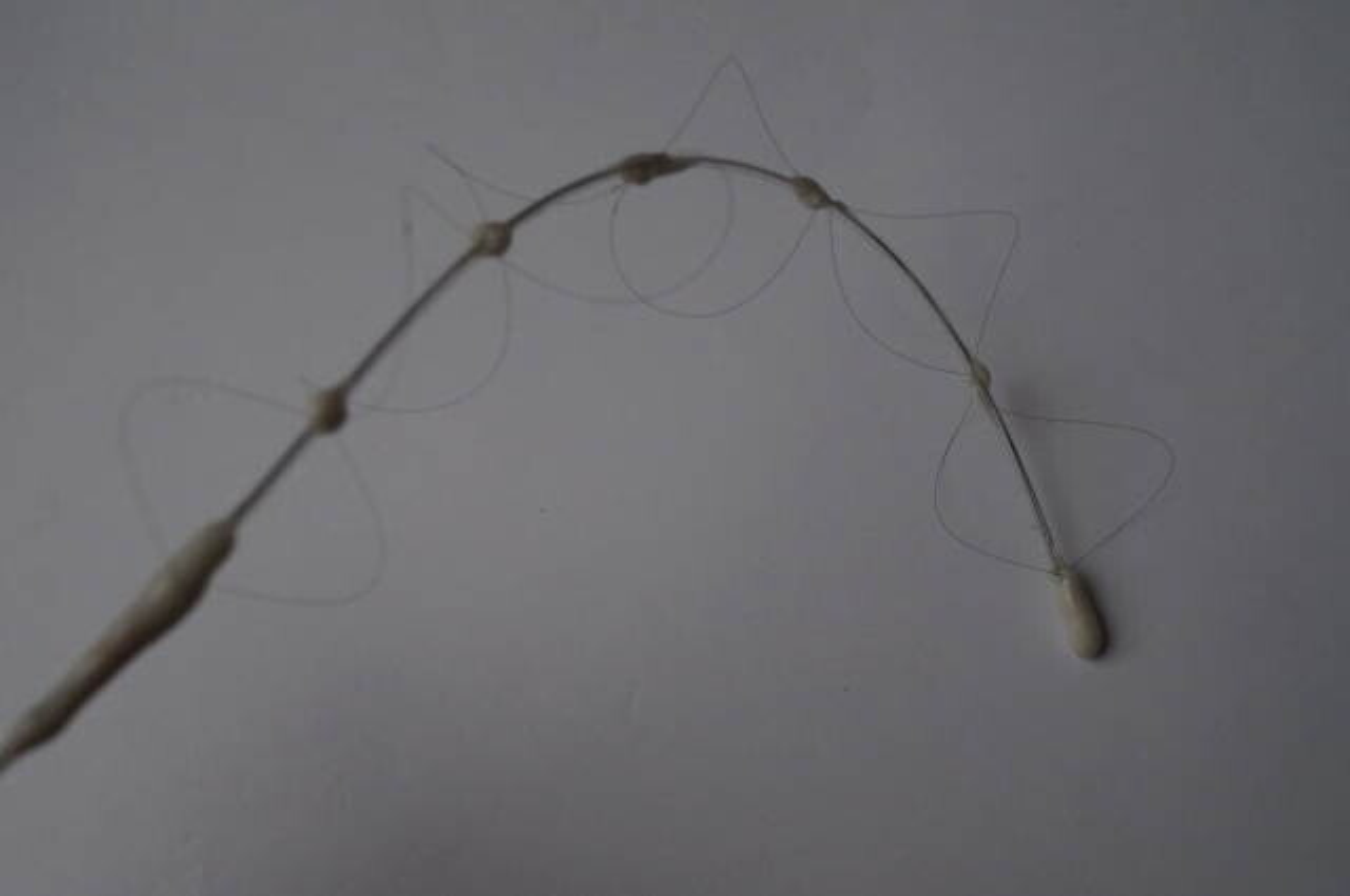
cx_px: 675
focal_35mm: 45
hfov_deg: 43.7
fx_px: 1685
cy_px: 448
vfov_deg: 29.8
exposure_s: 1/160
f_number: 10
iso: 800
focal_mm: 30
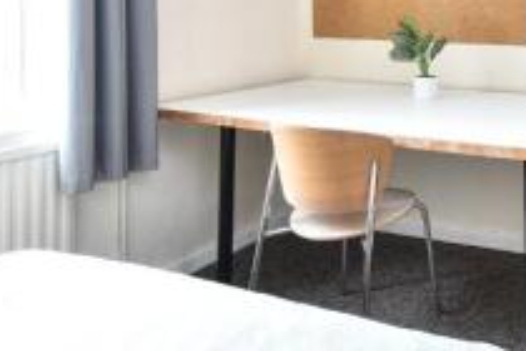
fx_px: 497
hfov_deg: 50.5
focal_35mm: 34
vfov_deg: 37.4
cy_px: 66
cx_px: 458
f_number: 8
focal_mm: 10
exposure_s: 1/4
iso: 200
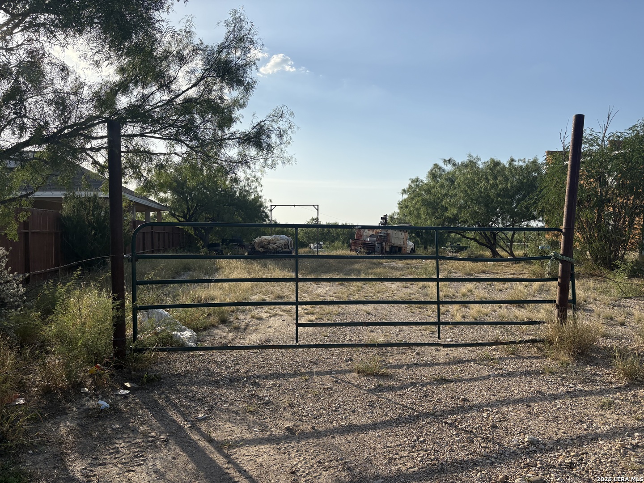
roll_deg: -0.2
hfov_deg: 67.3
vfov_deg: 53.1
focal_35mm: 26
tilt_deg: -1.7
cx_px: 322
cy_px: 242
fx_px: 484
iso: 50
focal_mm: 5.96
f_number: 1.6
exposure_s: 1/4065
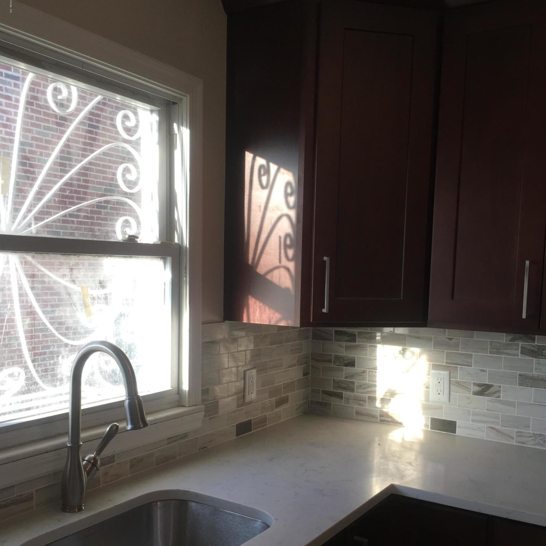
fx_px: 625
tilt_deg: -4.5
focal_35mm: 35
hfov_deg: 47.2
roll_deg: -1.5
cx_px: 273
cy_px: 329
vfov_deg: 46.9
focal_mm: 4.15
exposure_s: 1/120
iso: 32
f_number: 2.2
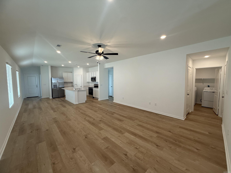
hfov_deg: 102.1
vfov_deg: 85.7
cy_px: 86
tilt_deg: -3.3
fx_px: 93
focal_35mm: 14
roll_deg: +0.7
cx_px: 116
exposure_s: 1/120
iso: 125
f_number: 2.2
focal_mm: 2.22
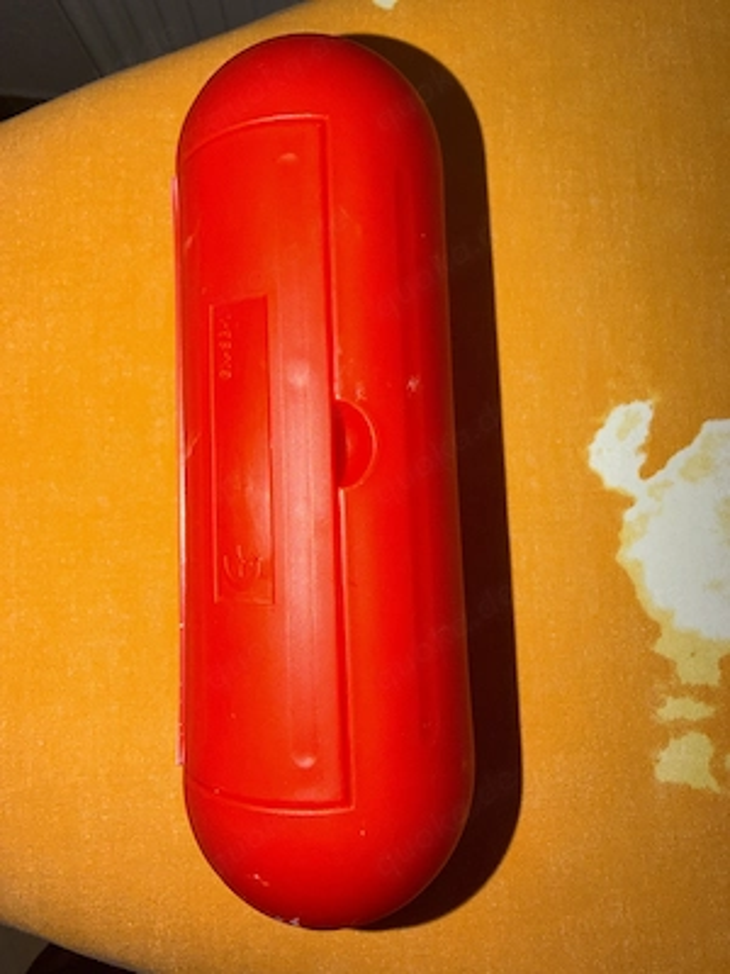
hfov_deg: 56.8
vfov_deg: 71.6
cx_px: 365
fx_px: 675
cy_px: 487
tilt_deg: -84.1
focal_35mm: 24
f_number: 2.2
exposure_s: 1/100
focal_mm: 2.22
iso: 32
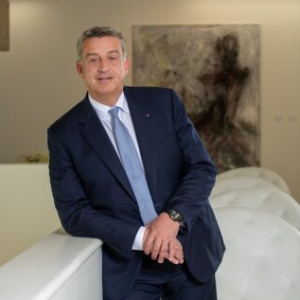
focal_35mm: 90
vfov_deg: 19.3
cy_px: 162
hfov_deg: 19.3
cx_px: 150
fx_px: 882
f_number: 5
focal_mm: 70
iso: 250
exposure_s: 1/60
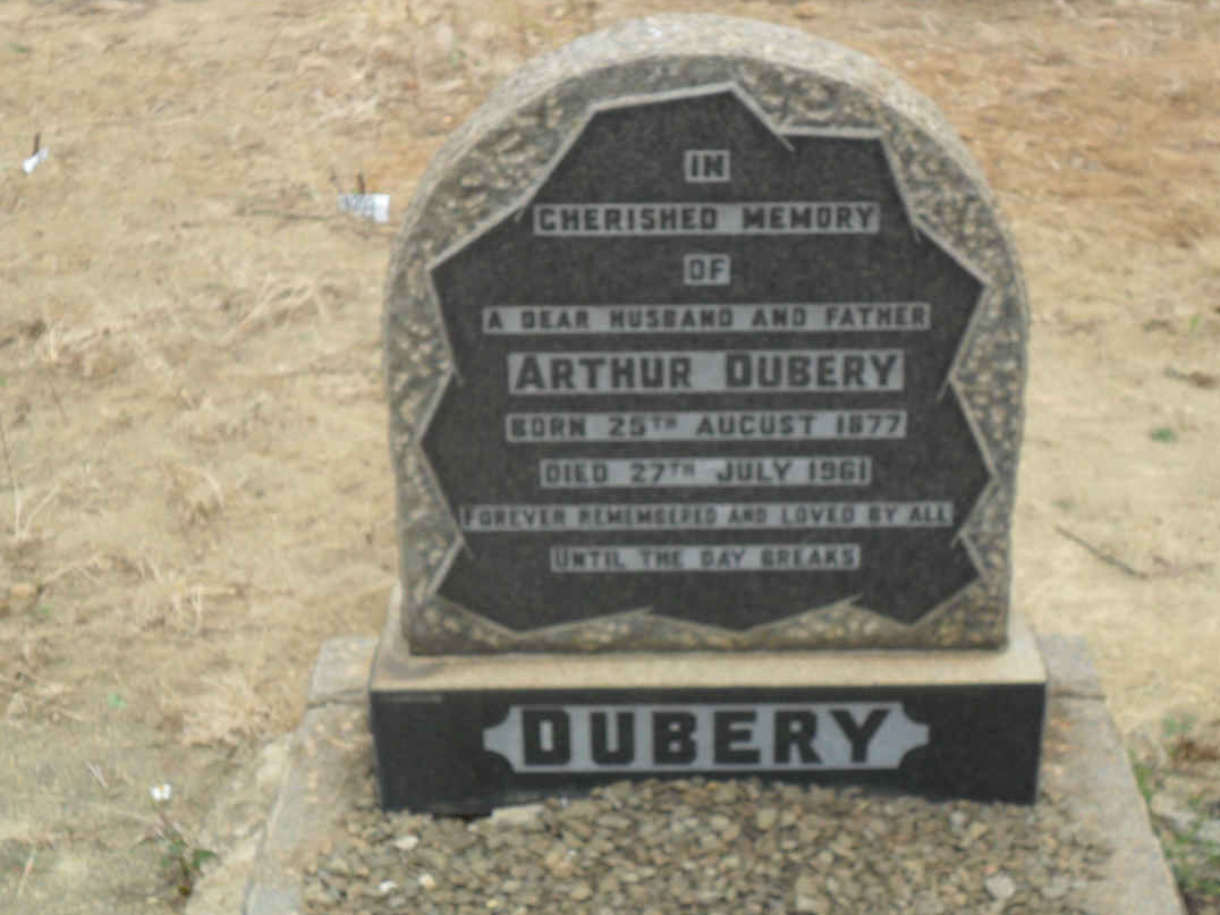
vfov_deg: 25.2
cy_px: 443
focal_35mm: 58
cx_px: 671
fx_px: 2044
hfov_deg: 33.2
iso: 100
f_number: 5
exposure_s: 1/125
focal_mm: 9.3
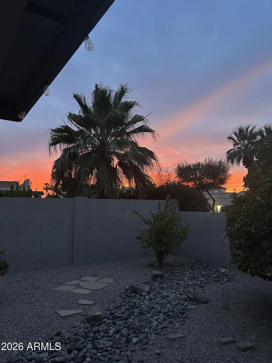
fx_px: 272
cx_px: 136
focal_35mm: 26
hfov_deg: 53.1
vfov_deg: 67.3
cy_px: 182
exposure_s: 1/46
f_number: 1.5
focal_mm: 5.7
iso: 500
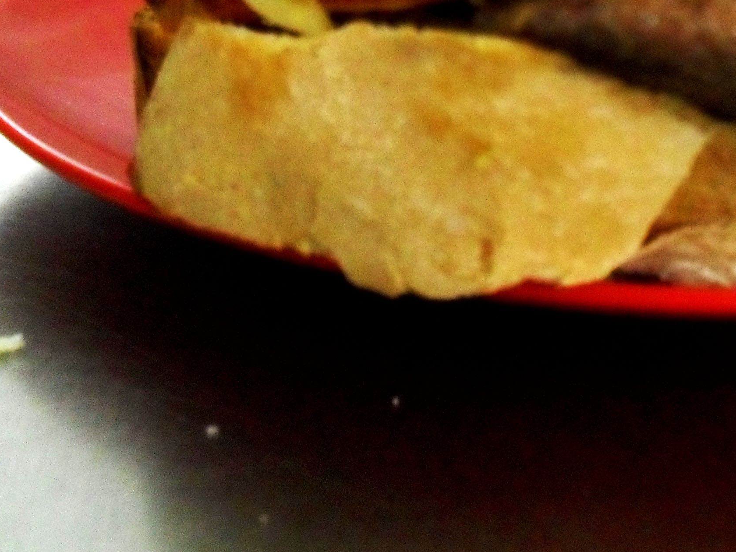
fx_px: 1616
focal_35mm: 76
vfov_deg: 18.9
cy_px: 6
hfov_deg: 24.9
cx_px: 654
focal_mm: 6.3
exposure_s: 1/15
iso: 400
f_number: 3.2
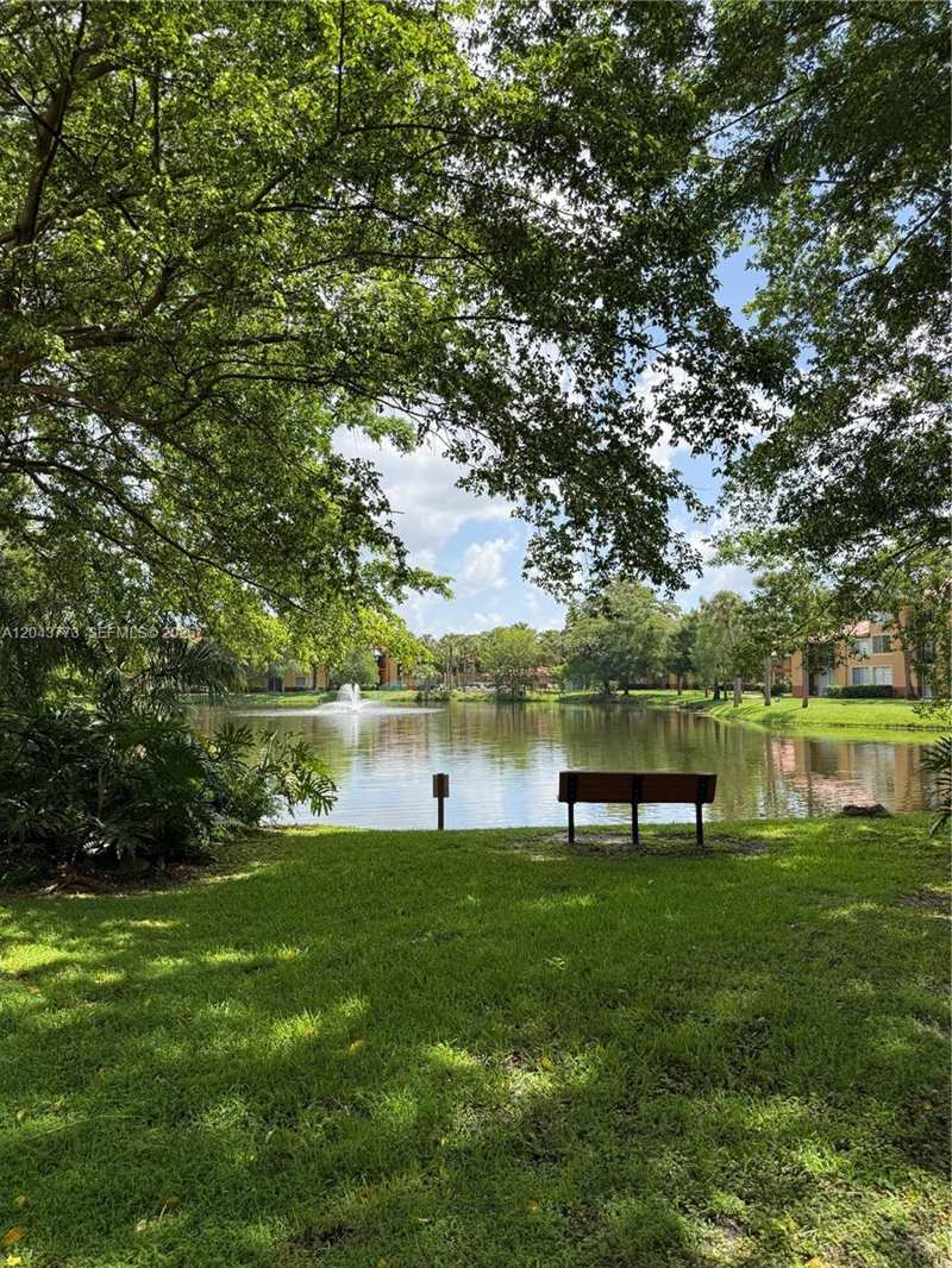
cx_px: 476
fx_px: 880
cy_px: 634
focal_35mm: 24
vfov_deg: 71.6
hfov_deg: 56.8
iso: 80
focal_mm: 6.76
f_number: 1.78
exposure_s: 1/1493
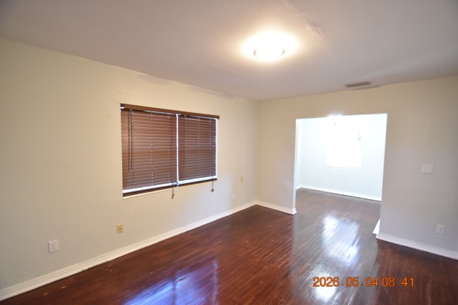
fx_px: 191
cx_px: 229
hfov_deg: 100.4
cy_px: 152
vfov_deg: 77.3
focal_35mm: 15
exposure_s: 1/15
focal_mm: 10
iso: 800
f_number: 3.5
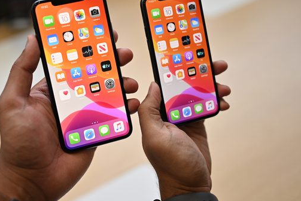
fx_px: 418
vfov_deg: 26.9
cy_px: 70
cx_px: 95
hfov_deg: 39.0
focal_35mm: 50
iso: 100
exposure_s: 1/400
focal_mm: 35
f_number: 1.8
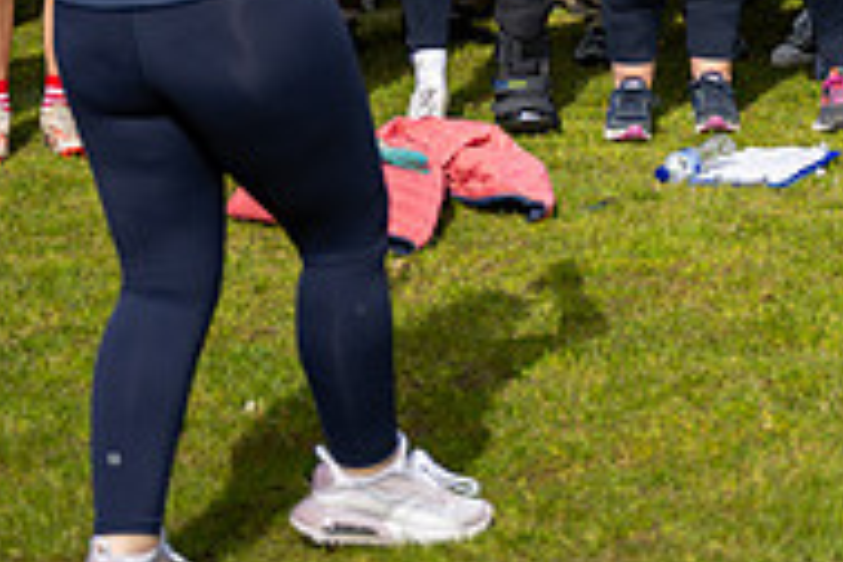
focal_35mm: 169
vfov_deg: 8.0
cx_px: 803
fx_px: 3957
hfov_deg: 12.1
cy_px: -274
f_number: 2.8
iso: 100
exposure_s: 1/1600
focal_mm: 55
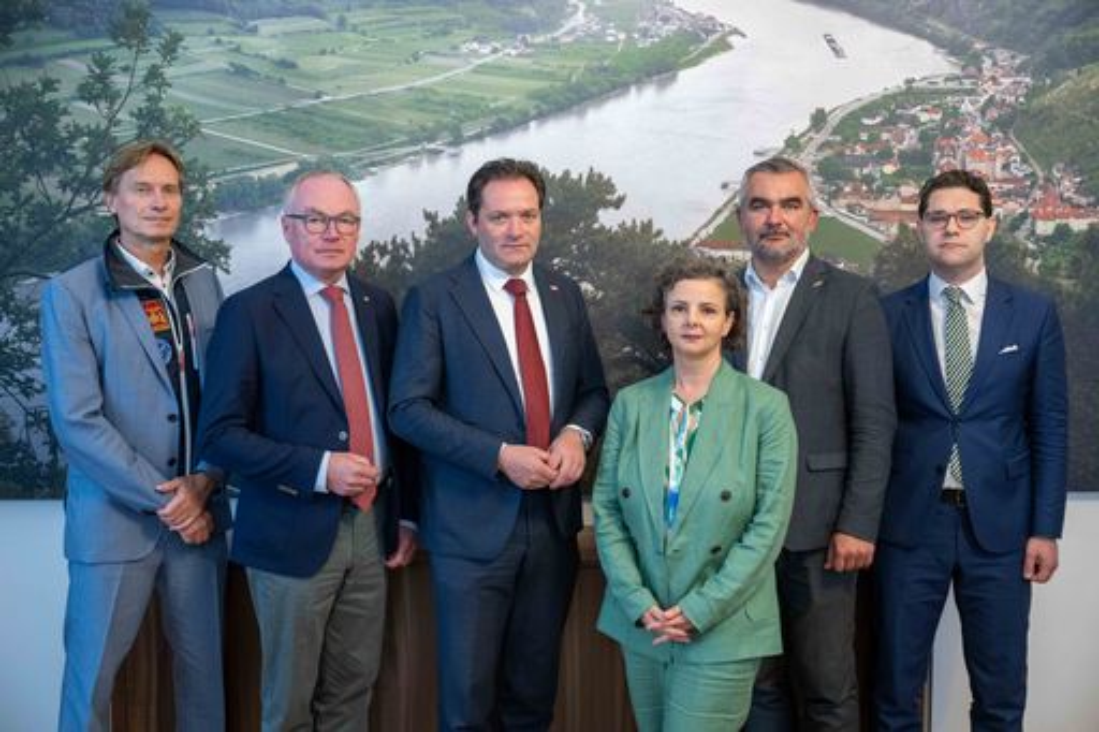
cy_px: 366
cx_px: 550
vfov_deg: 35.0
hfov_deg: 50.7
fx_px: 1160
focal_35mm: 38
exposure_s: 1/125
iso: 1250
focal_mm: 38
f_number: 2.8
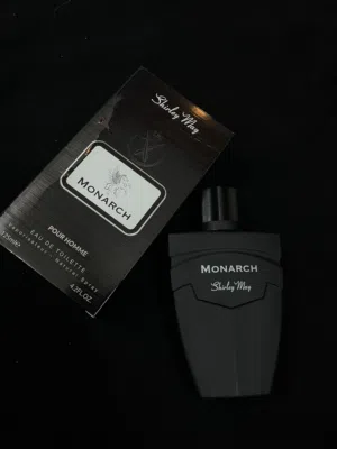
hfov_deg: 54.9
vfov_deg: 69.4
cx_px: 168
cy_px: 224
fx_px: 325
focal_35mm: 25
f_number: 1.6
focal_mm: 5.1
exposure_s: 1/50
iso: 125
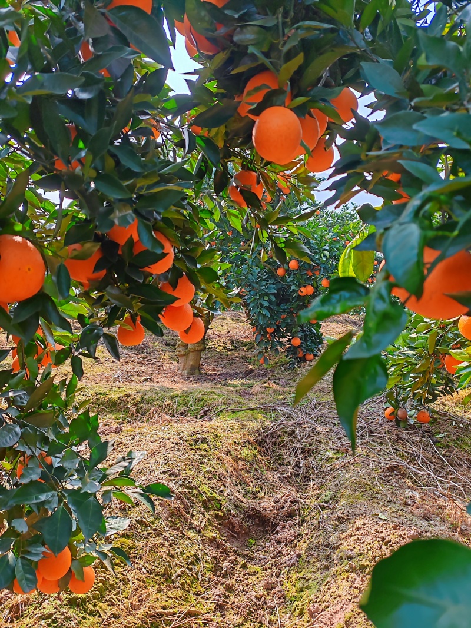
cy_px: 314
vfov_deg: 65.3
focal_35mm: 27
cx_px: 236
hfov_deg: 51.3
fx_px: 490
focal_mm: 6.14
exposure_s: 1/160
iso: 50
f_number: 1.8
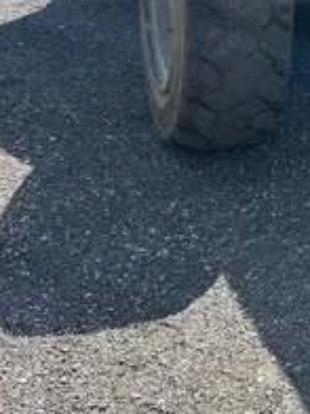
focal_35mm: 97
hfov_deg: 13.9
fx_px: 1158
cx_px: 525
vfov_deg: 19.9
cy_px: 56
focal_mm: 5.7
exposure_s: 1/1869
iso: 50
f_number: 1.5
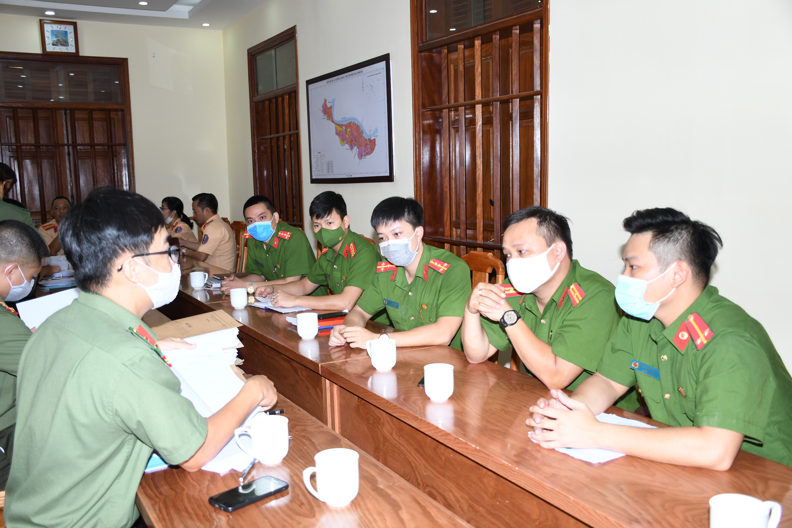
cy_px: 264
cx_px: 396
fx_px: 759
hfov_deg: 55.1
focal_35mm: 34
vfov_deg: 38.4
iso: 400
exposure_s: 1/200
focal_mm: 23
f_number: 3.8
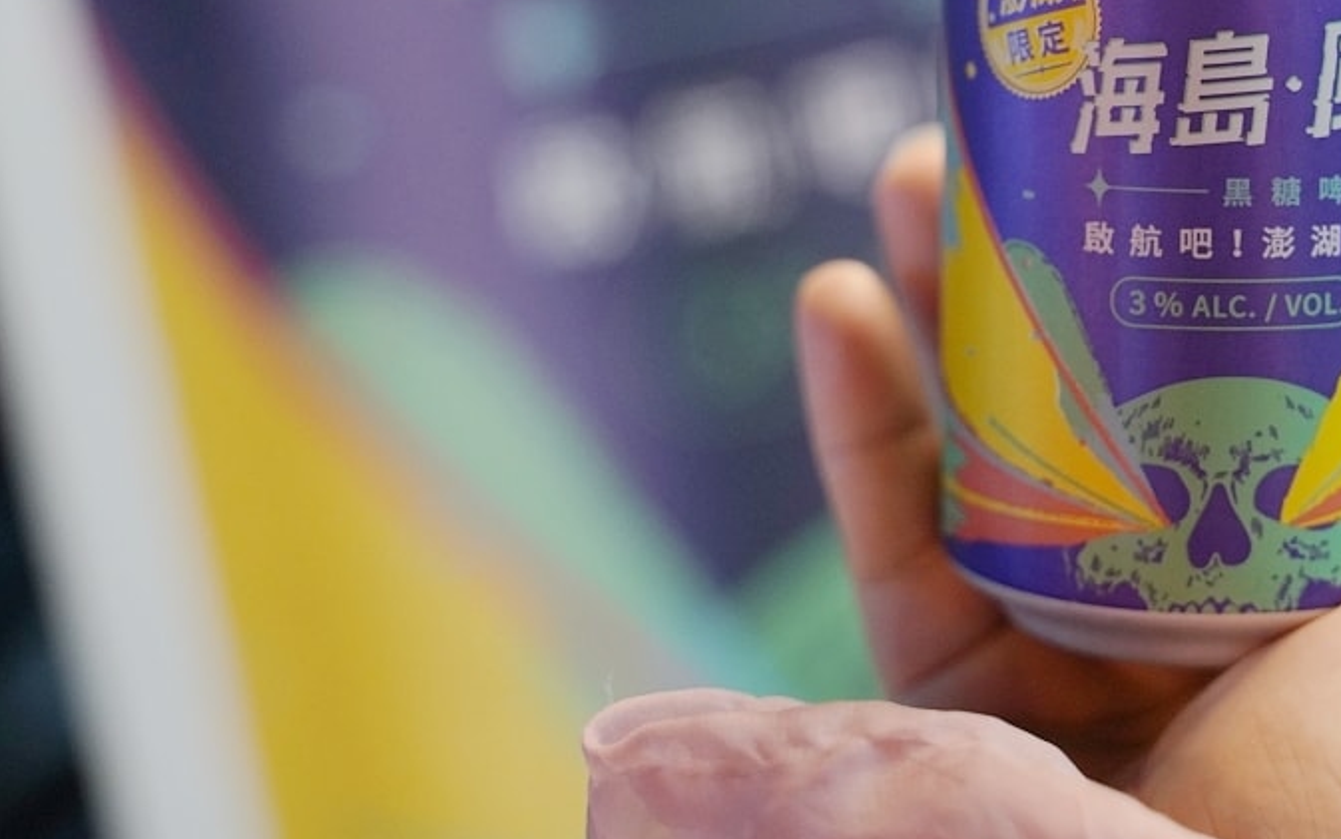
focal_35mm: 89
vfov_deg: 14.6
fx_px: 3253
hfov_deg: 22.8
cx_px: 1156
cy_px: 169
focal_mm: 49
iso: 2500
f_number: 2.8
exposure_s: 1/60
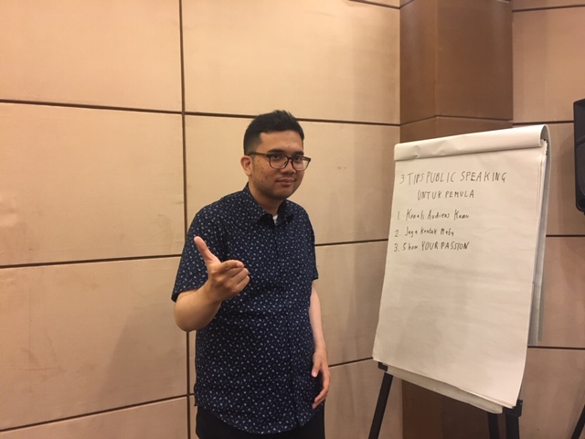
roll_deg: +1.2
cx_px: 292
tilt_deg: -2.5
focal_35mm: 29
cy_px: 220
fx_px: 490
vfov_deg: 48.2
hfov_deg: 61.7
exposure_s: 1/20
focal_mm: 4.15
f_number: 2.2
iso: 200
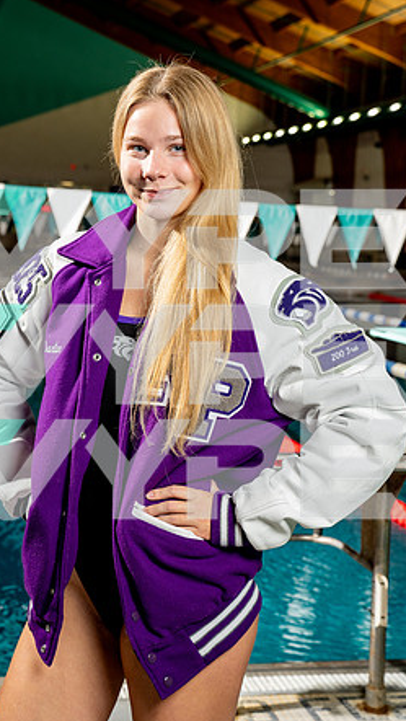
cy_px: 356
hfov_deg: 18.8
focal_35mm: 64
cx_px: 171
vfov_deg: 32.8
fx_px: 1223
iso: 640
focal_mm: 60
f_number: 6.3
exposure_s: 1/250
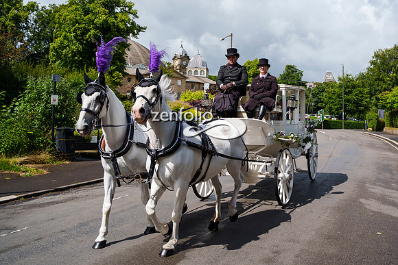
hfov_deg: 52.7
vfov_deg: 37.0
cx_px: 252
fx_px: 396
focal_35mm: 36
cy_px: 113
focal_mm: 28
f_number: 3.5
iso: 200
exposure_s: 1/3200
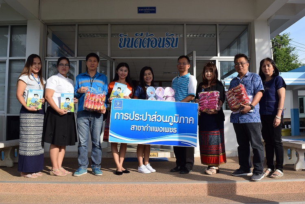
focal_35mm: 33
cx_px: 152
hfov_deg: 57.2
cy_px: 102
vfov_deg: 40.0
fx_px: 280
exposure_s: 1/320
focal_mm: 22
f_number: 9
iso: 200
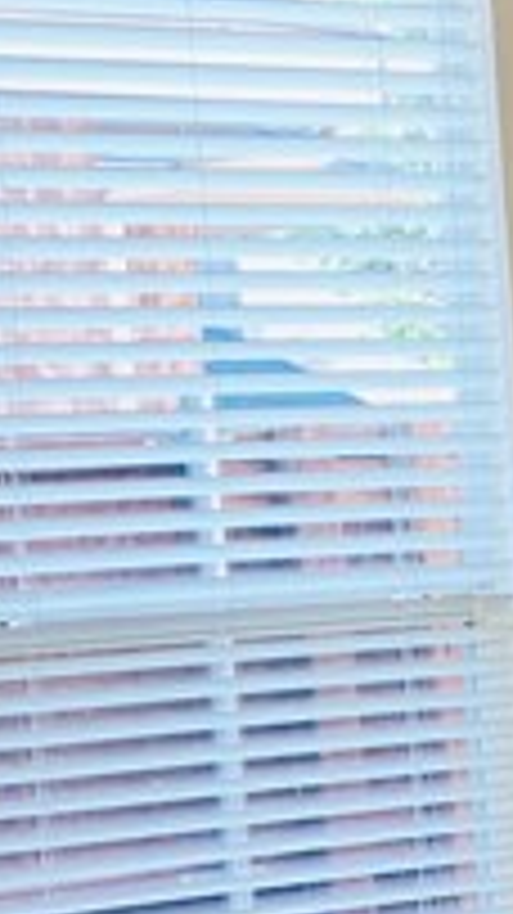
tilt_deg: -7.4
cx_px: 1544
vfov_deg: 14.8
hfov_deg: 7.5
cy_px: 882
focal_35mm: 143
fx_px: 3462
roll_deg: +0.9
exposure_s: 1/60
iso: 64
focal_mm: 4.25
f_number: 1.8
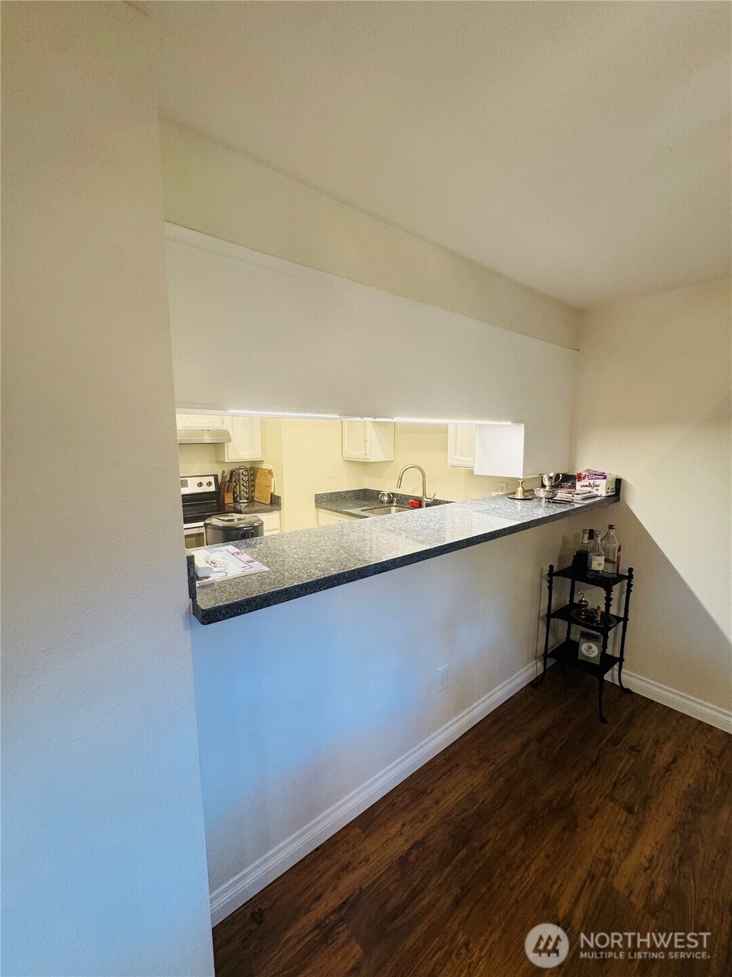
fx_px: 395
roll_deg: +0.3
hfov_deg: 85.7
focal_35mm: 14
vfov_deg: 102.1
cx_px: 366
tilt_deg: -7.4
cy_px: 488
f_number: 2.2
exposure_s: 1/60
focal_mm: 2.22
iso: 200
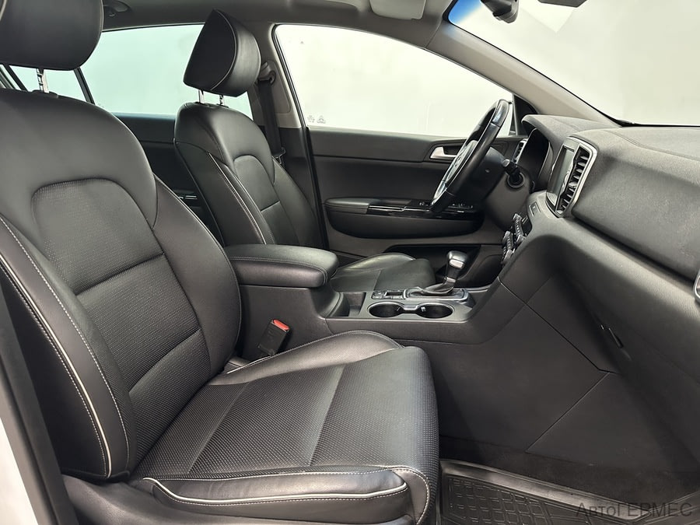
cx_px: 350
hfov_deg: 71.6
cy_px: 262
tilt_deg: -15.6
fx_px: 485
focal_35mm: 24
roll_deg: +0.7
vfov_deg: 56.8
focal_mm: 6.86
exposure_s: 1/50
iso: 640
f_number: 1.78
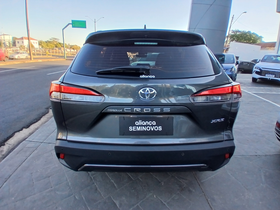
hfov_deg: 91.0
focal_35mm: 17
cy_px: 105
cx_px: 140
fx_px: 138
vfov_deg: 74.7
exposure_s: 1/102
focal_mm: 1.4
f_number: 2.2
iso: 50
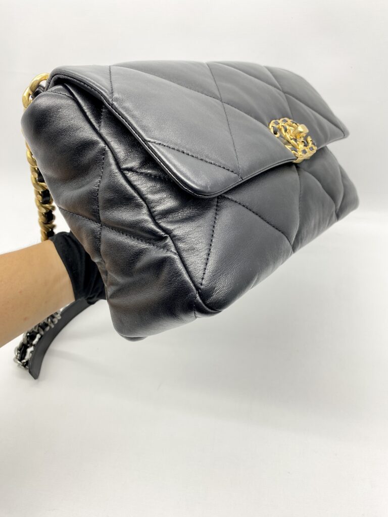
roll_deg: +3.2
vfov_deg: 67.3
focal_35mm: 26
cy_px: 258
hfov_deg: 53.1
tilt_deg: -42.1
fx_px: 389
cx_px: 194
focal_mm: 4.25
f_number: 1.8
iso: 50
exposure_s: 1/100
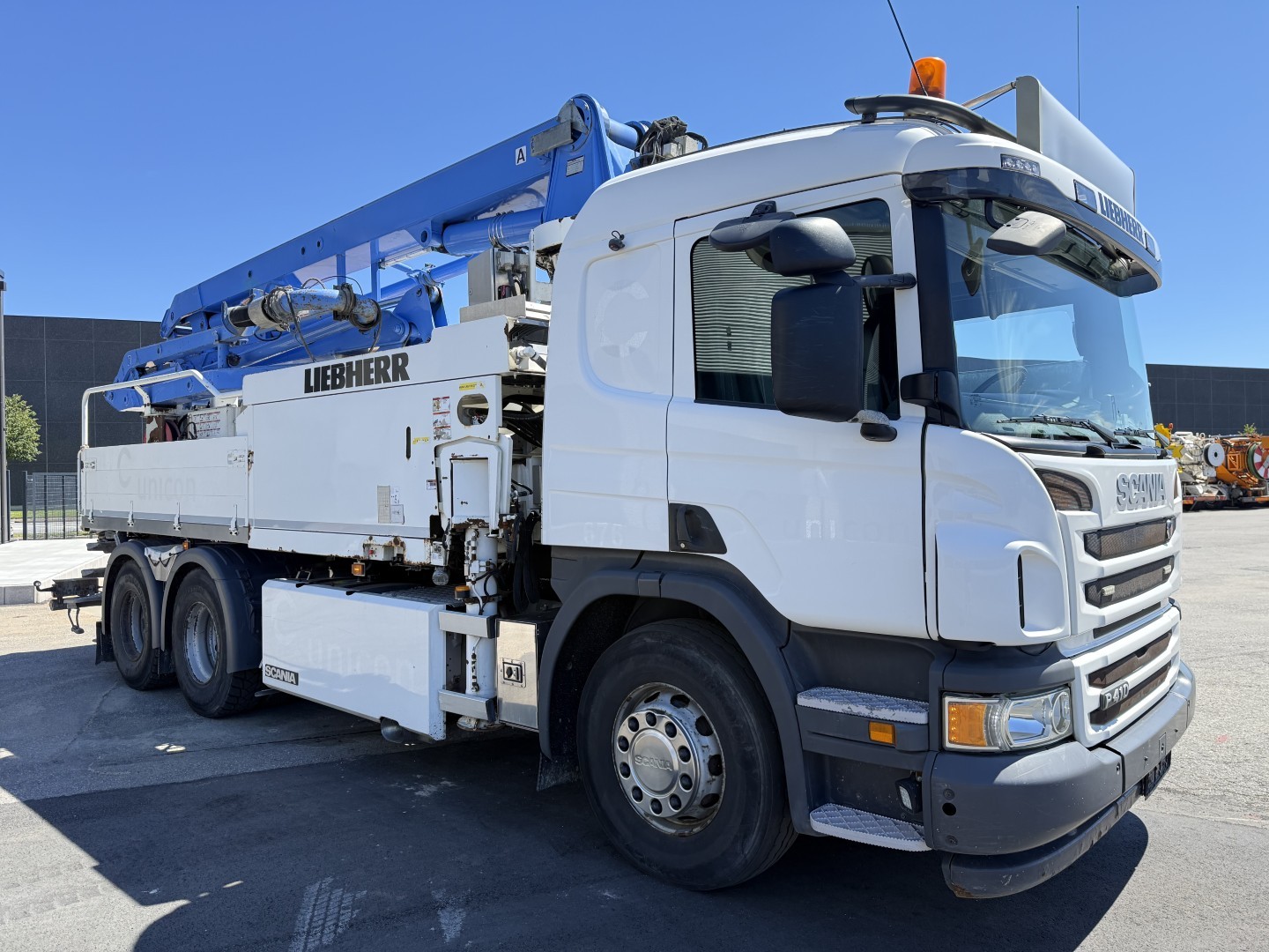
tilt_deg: +0.8
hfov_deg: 71.6
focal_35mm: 24
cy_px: 476
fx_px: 880
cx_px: 634
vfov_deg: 56.8
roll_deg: +0.9
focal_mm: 6.76
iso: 100
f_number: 1.78
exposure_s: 1/1046
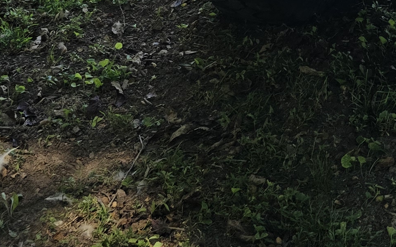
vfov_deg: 10.8
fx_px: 1090
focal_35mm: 101
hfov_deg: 18.9
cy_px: -365
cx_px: 533
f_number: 1.7
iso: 12
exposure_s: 1/342
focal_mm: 6.3
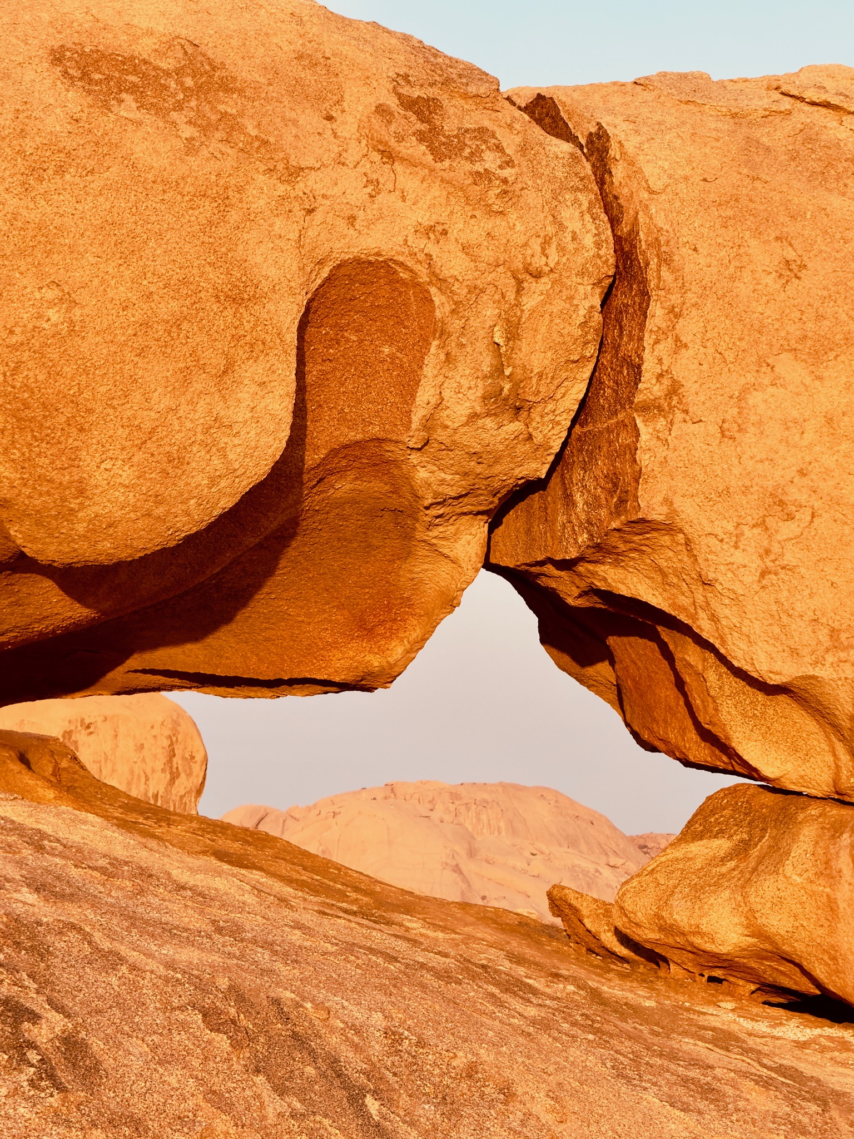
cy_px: 570
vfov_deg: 16.4
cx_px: 427
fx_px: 3947
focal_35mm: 120
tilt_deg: +4.3
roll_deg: +1.2
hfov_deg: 12.3
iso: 50
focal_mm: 15.66
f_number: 2.8
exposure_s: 1/291
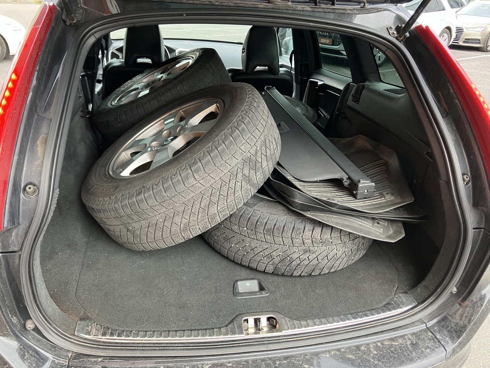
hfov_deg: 63.4
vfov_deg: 49.7
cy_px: 184
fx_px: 396
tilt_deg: -25.4
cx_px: 245
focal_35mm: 28
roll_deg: -3.4
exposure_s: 1/54
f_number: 1.8
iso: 100
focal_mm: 3.99
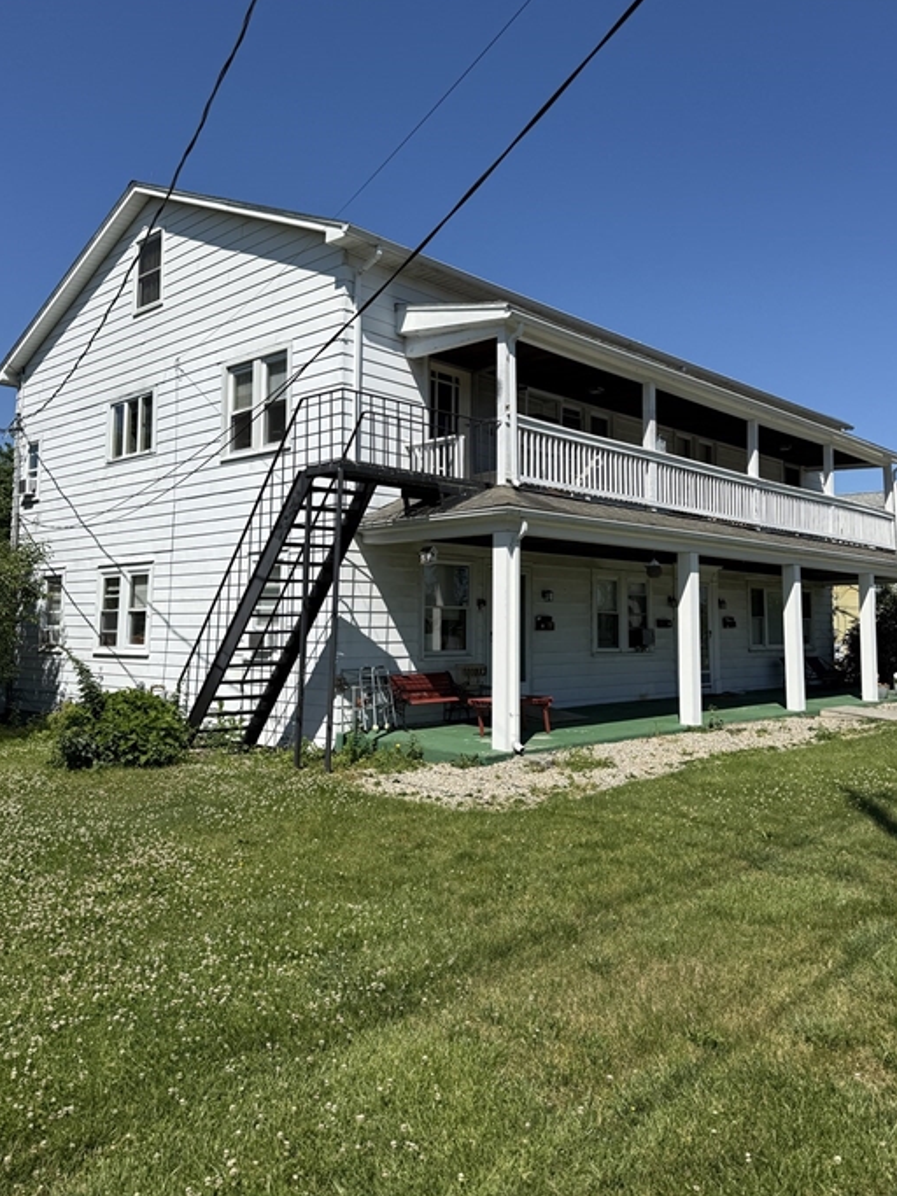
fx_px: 933
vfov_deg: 65.2
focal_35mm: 27
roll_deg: +0.3
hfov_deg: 51.3
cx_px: 487
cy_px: 534
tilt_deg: +7.9
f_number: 1.78
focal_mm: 6.76
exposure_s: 1/6711
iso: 80
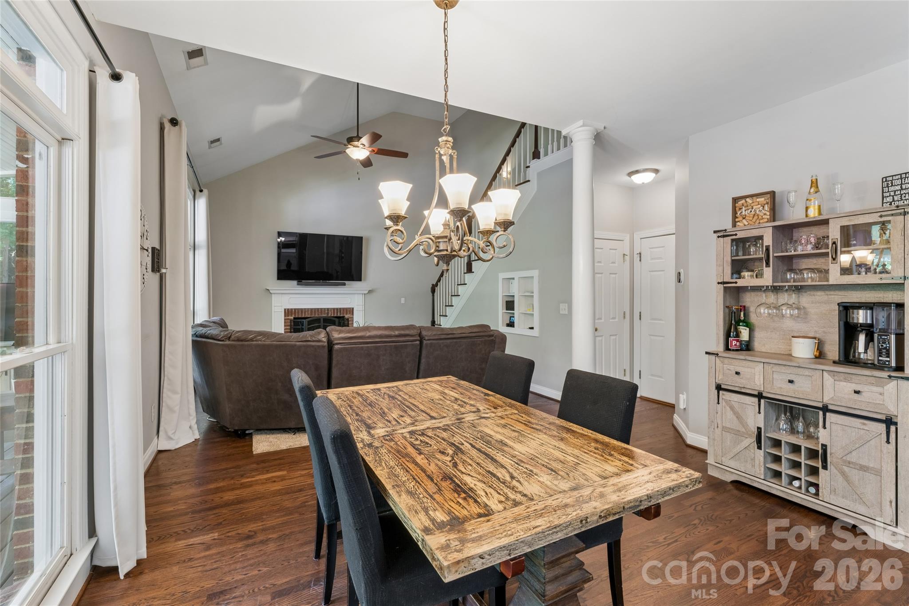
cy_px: 303
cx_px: 454
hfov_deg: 97.1
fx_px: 401
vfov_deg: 74.1
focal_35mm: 16
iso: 400
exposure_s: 1/2
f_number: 13
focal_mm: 15.9
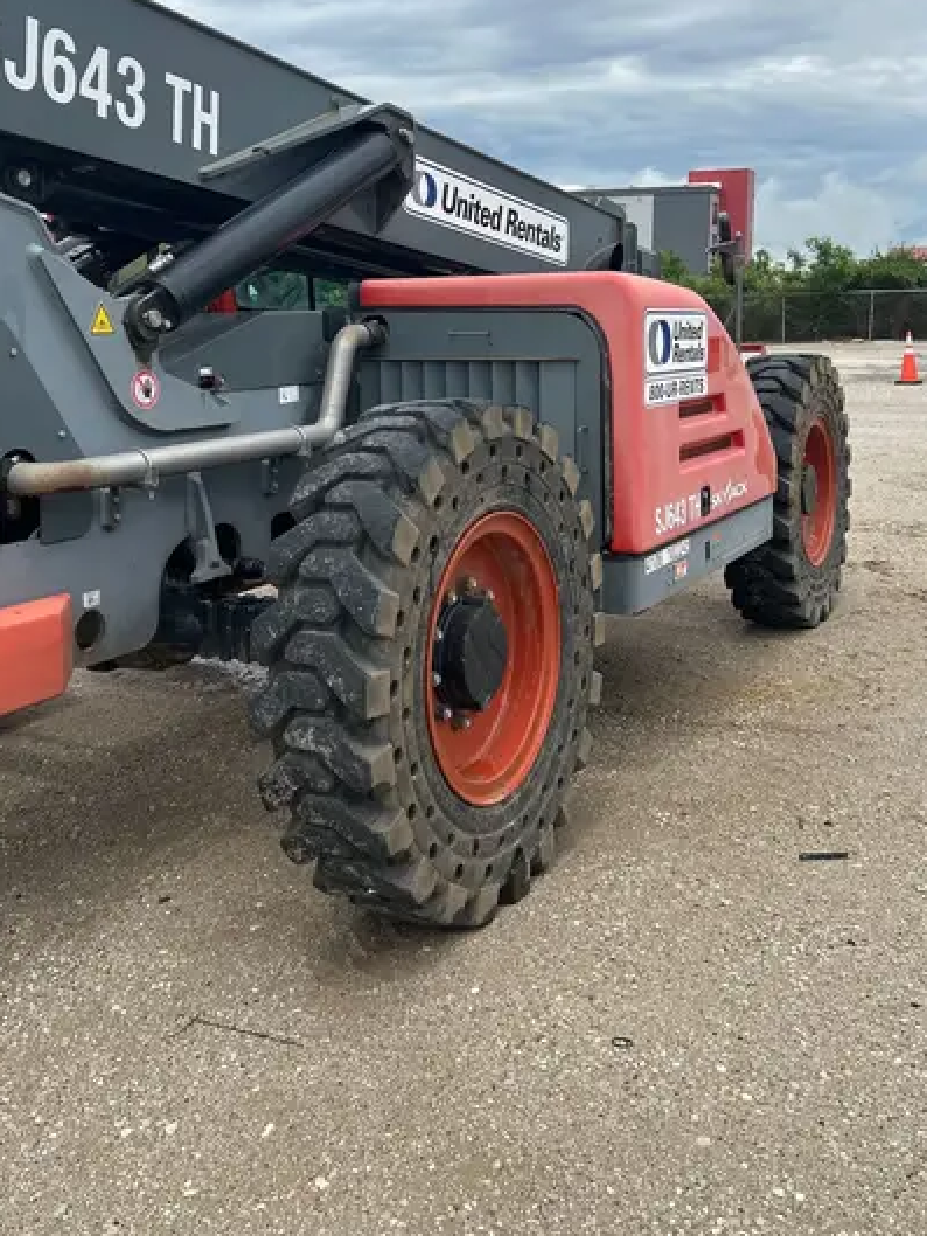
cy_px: 433
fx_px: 1285
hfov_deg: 39.6
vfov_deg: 50.6
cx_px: 416
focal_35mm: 36
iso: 50
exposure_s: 1/4630
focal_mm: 5.7
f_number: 1.5
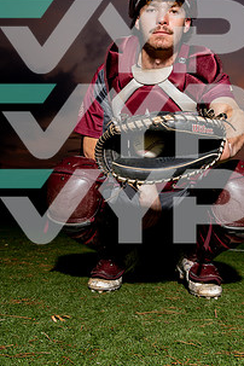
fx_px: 468
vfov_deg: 42.2
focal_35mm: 46
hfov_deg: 29.1
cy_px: 122
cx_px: 162
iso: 250
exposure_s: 1/250
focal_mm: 31
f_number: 8
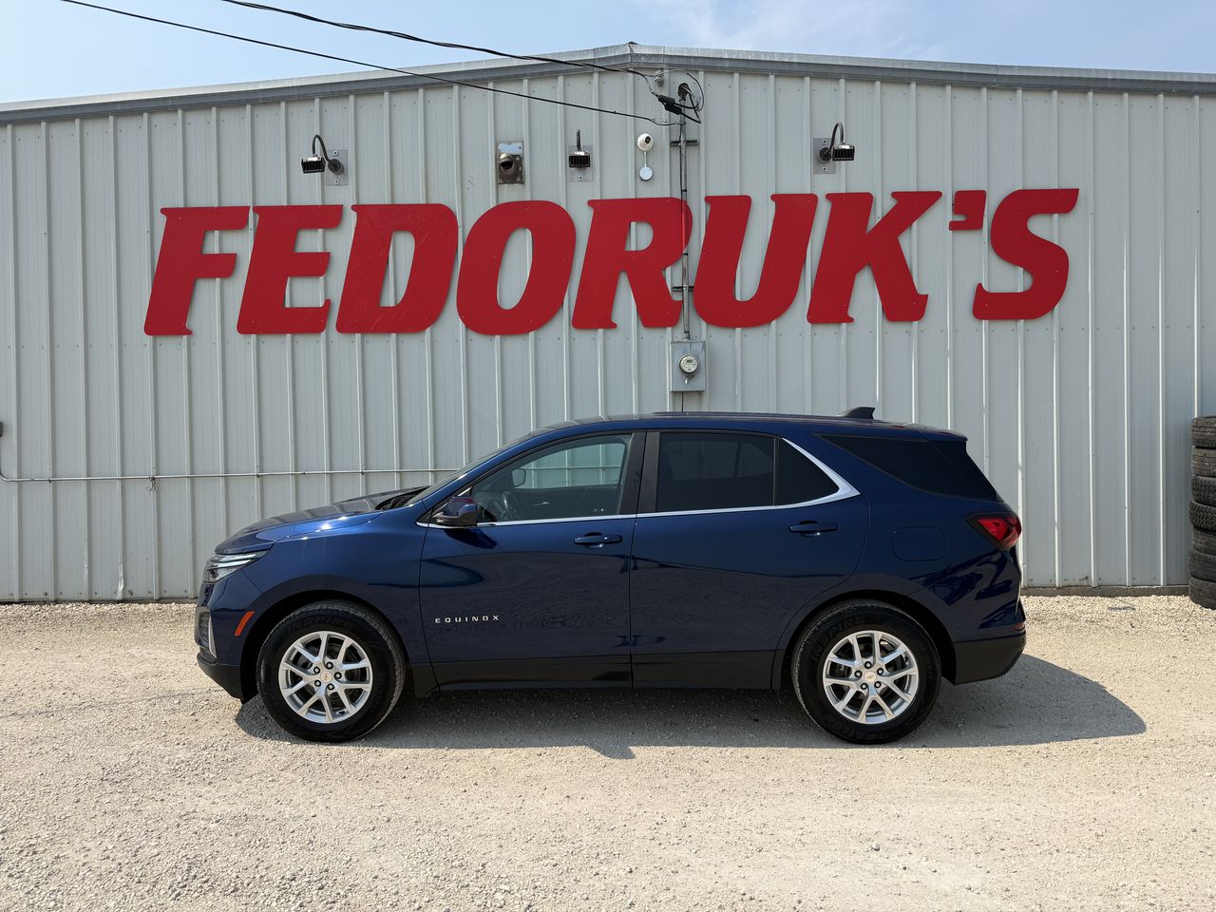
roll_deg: +0.4
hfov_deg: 71.6
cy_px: 456
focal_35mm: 24
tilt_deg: -1.0
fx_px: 843
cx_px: 608
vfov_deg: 56.8
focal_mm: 6.76
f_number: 1.78
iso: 80
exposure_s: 1/5714
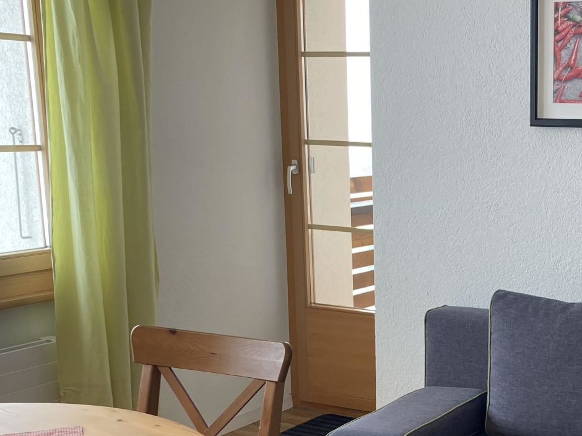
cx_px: 516
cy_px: 362
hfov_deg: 30.4
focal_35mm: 61
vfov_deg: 23.6
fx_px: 1026
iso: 40
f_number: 1.8
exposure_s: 1/50
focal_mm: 3.99
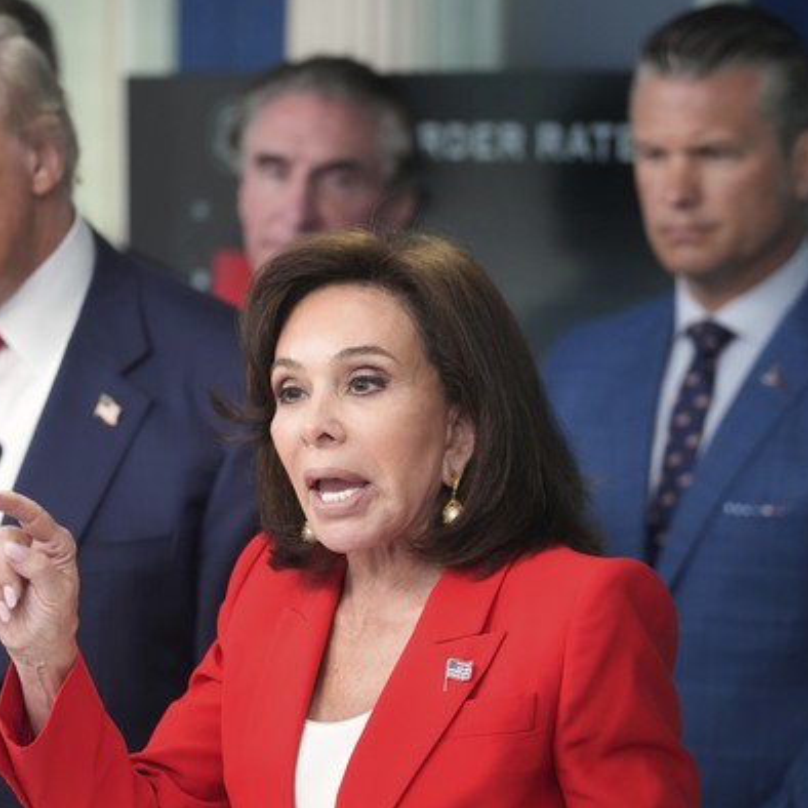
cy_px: 434
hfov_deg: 10.5
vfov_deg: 10.5
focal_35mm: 167
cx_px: 306
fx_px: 4410
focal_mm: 119
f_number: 2.8
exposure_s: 1/800
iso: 3200
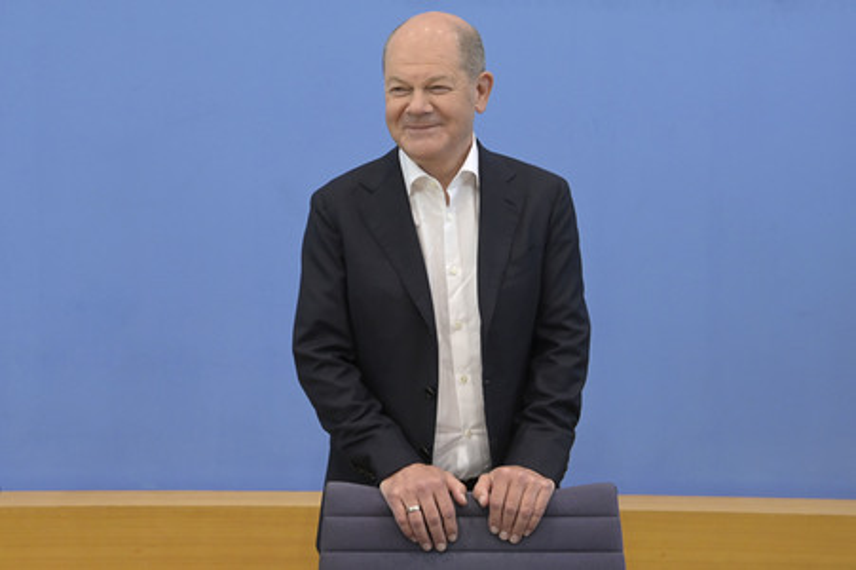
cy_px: 285
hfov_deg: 46.4
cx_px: 428
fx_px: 998
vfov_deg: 31.8
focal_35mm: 42
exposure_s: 1/640
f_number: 5.6
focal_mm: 42
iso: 4000
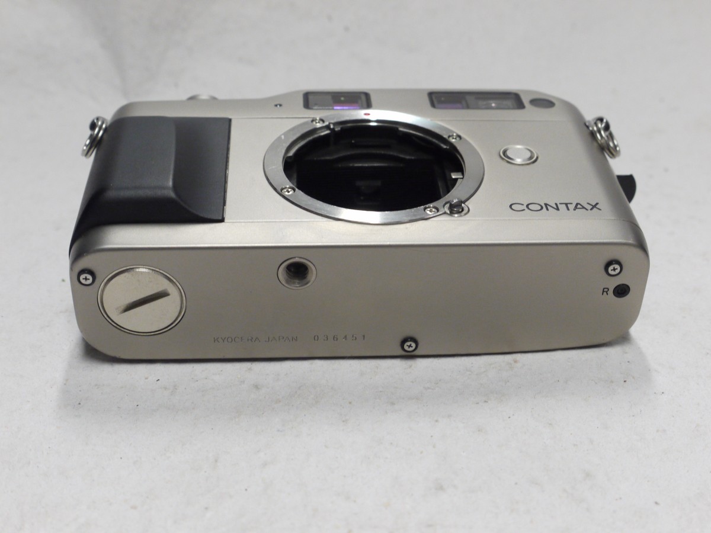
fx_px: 1150
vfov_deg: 26.1
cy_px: 266
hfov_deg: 34.3
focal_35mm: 56
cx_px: 356
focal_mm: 28
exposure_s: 1/30
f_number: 8
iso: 800
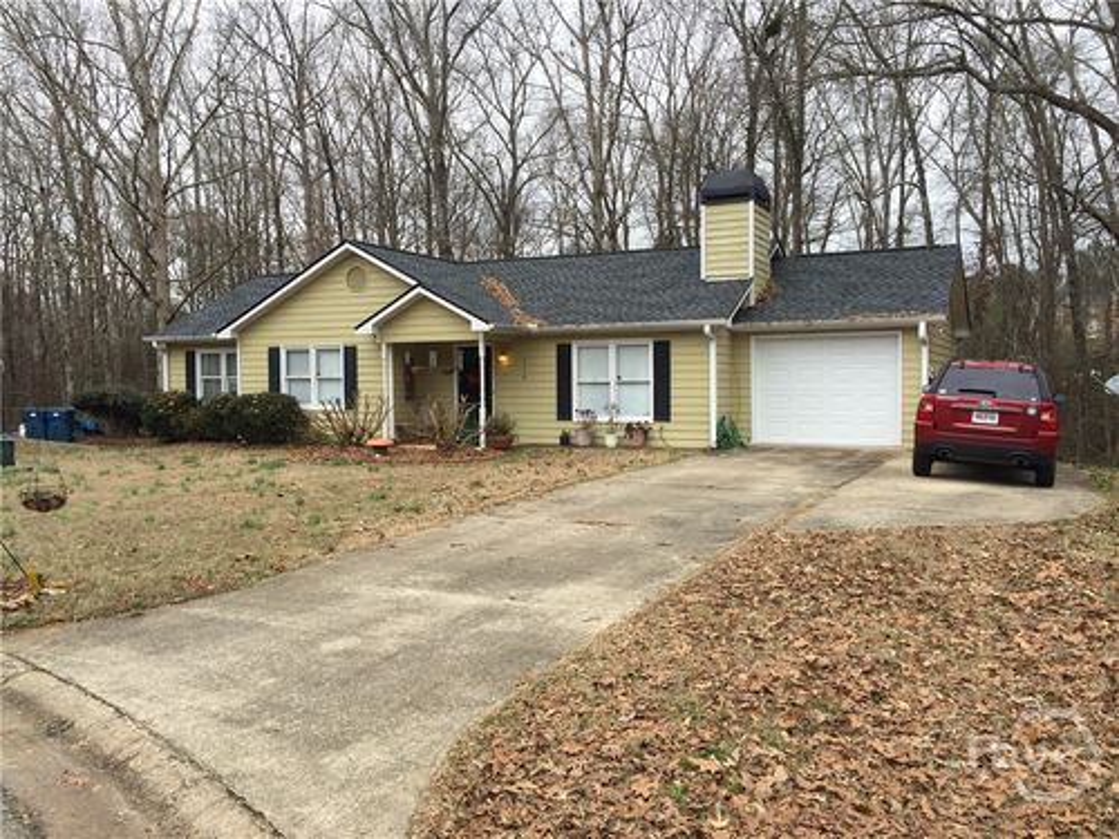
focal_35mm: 29
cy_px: 420
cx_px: 560
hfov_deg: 61.7
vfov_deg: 48.2
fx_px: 937
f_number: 2.2
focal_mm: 4.15
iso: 32
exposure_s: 1/249
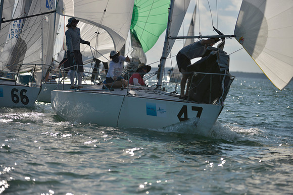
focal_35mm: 200
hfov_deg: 10.3
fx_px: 1628
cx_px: 146
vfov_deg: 6.9
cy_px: 98
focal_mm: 200
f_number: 4
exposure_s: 1/6400
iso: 200
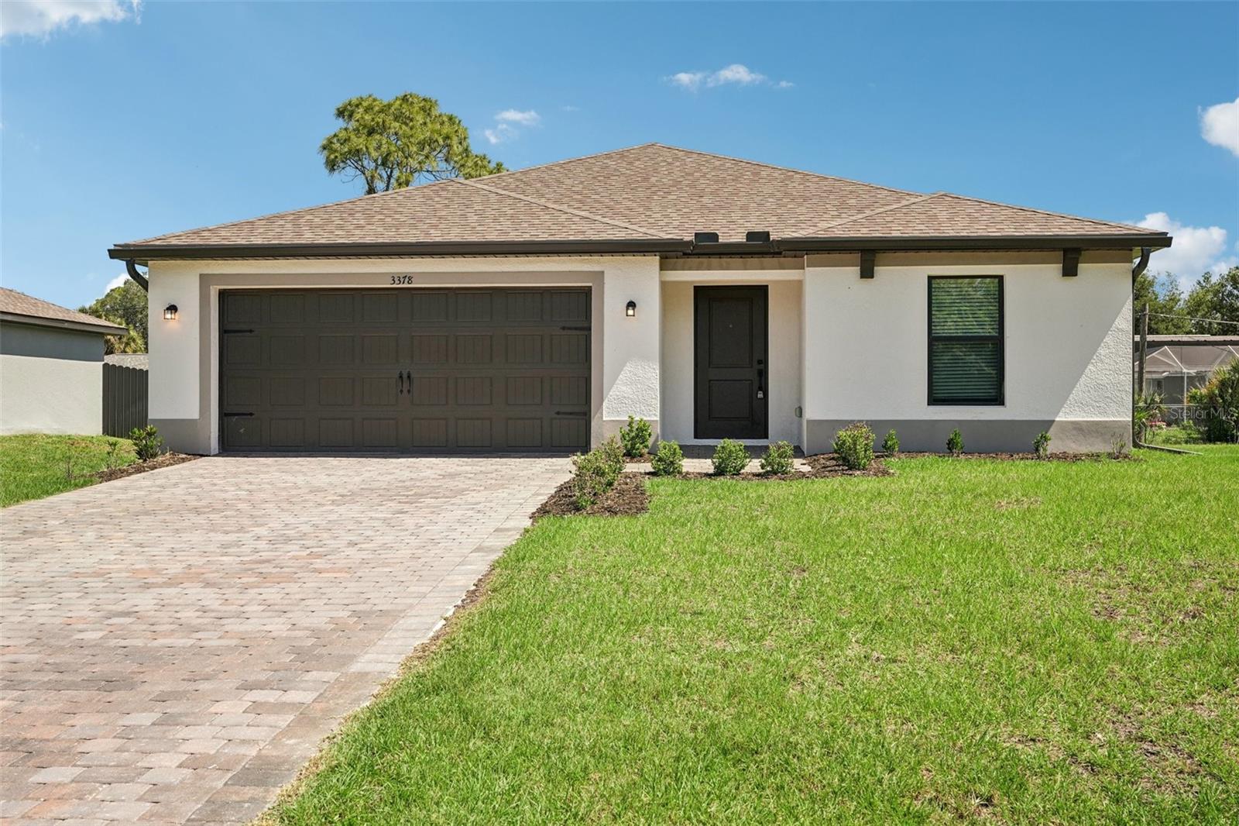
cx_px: 620
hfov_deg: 55.1
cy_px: 413
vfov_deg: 38.3
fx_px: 1187
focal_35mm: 34
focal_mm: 34.5
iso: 400
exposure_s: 1/800
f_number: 8
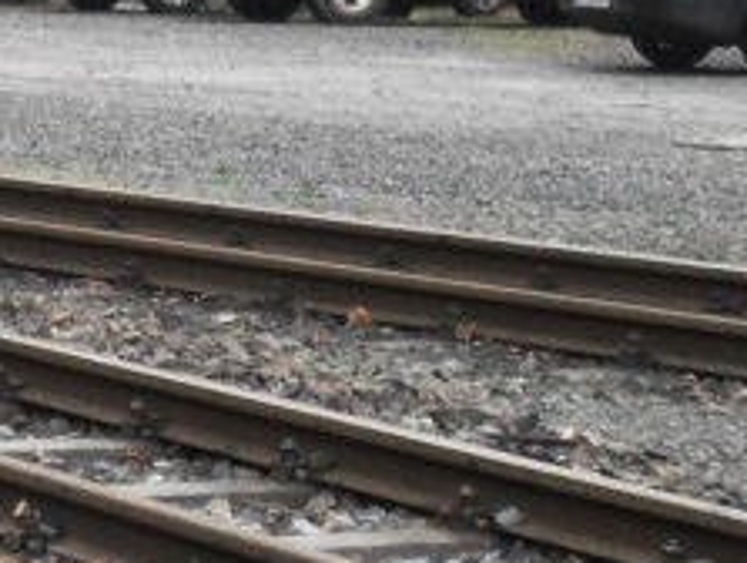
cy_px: -137
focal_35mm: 188
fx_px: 4064
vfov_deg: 7.8
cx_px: -1048
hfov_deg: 9.4
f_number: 2.8
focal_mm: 6.2
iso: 100
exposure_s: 1/90
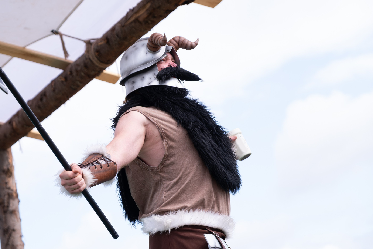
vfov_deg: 11.3
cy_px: 121
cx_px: 109
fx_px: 1254
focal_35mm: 121
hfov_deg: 16.9
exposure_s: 1/1250
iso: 200
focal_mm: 55
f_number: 3.2
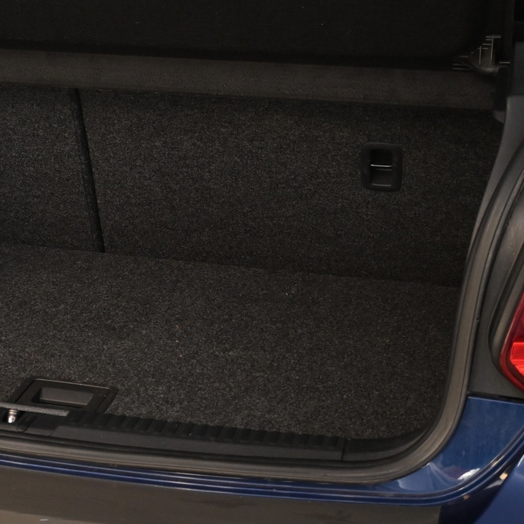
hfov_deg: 22.3
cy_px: 154
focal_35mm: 76
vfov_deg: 22.6
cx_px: 73
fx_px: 1302
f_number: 4.5
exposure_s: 1/40
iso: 900
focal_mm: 26
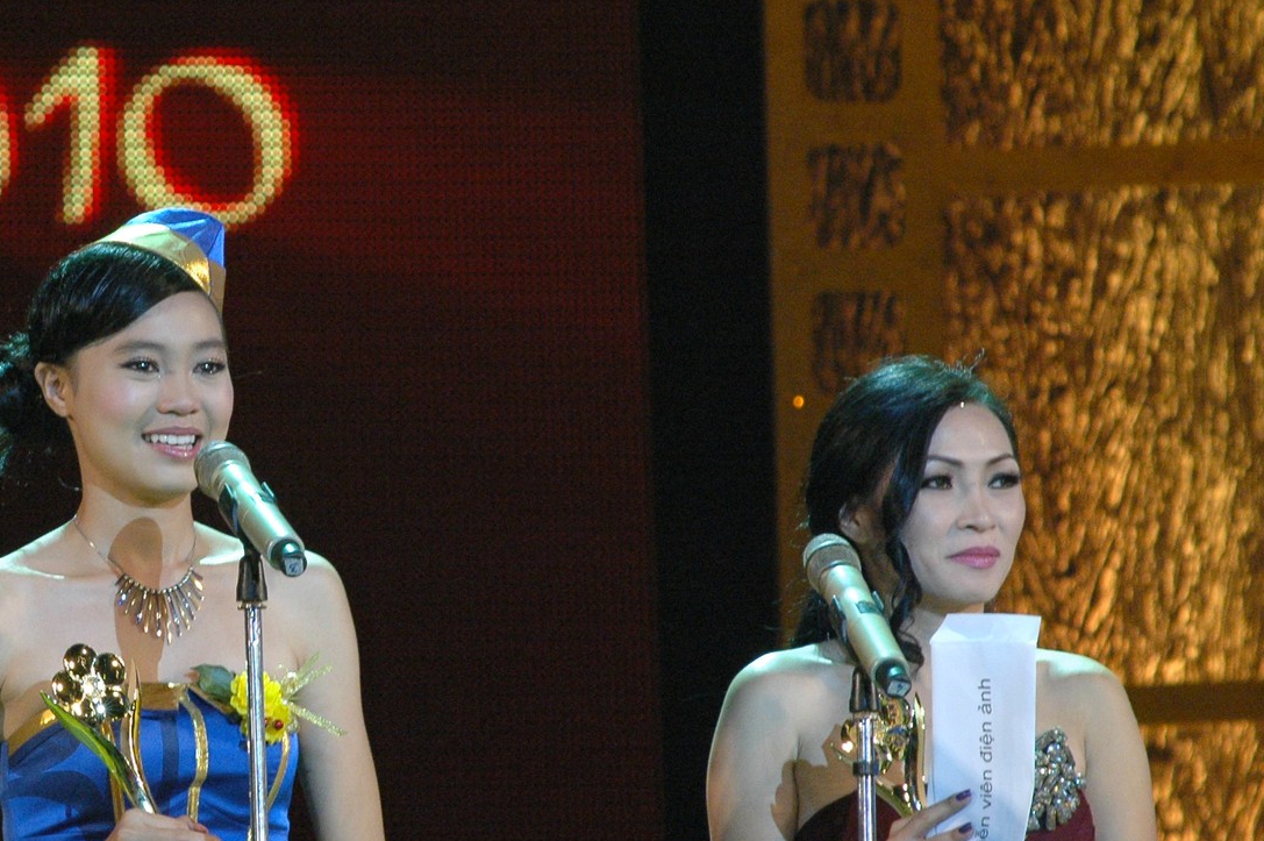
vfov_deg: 2.5
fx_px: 19366
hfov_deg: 3.7
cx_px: 198
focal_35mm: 552
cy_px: 527
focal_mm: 200
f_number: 8
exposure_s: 1/125
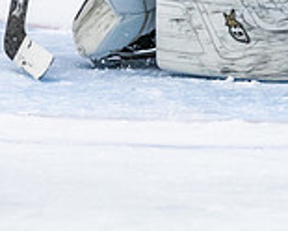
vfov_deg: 2.5
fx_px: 5199
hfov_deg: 3.2
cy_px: -125
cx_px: 258
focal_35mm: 610
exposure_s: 1/640
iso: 3200
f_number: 2.8
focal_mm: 135
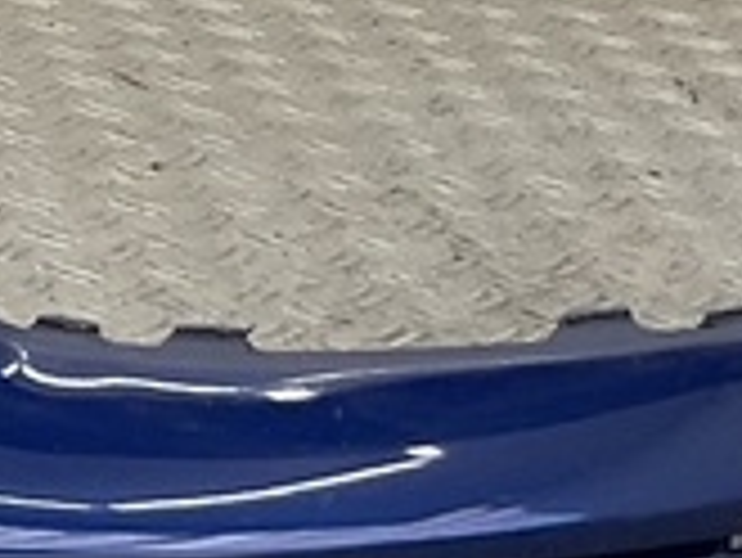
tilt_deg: -8.5
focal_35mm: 177
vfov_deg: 8.0
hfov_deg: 10.2
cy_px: -562
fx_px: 3797
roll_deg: -2.5
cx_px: -773
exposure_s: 1/120
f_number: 1.8
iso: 25
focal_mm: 3
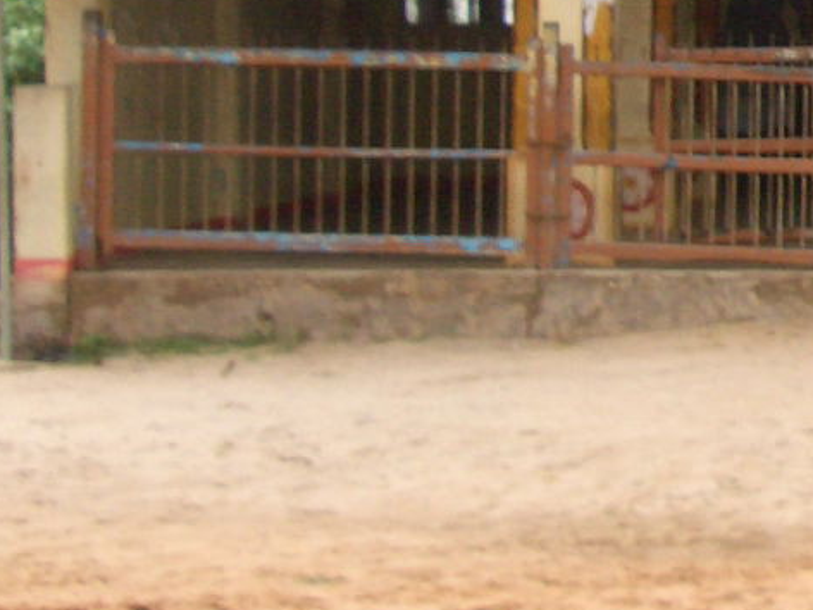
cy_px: -205
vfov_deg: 10.4
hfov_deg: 13.6
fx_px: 3265
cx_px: 1092
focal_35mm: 139
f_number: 2.8
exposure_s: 1/80
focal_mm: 6.8
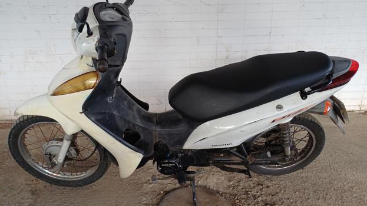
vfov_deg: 41.3
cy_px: 87
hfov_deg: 67.9
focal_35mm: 28
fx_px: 272
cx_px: 188
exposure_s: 1/60
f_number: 1.8
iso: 50
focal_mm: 4.65
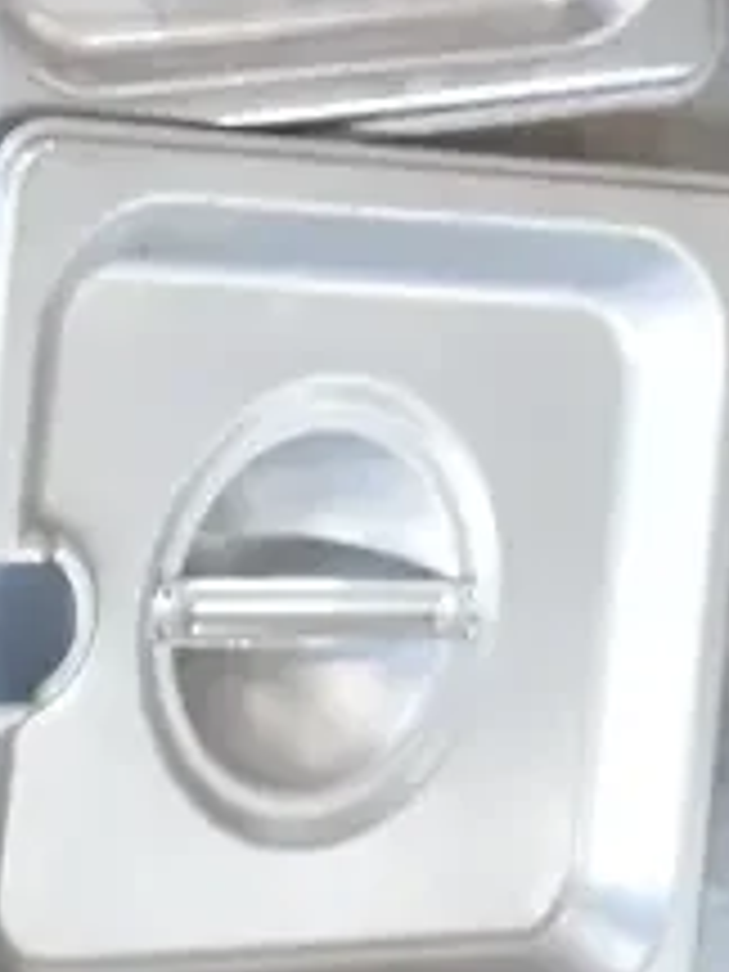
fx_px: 3763
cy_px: -346
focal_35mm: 134
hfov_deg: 10.8
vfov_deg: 14.0
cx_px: -220
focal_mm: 22
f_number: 3.8
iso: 200
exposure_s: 1/40
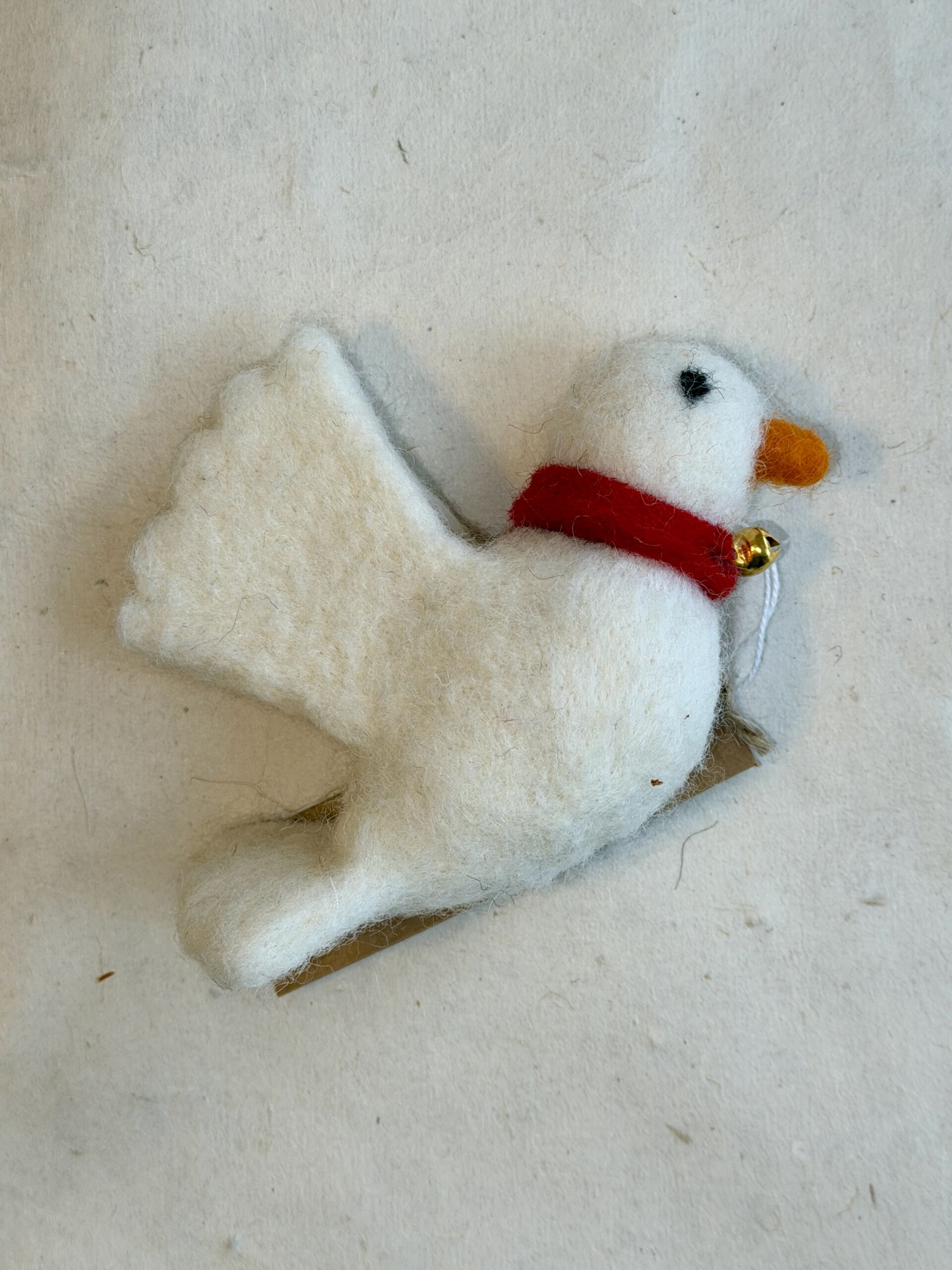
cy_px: 635
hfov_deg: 30.3
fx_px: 1760
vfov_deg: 39.7
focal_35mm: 48
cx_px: 476
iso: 100
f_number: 1.78
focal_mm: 6.76
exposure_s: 1/120
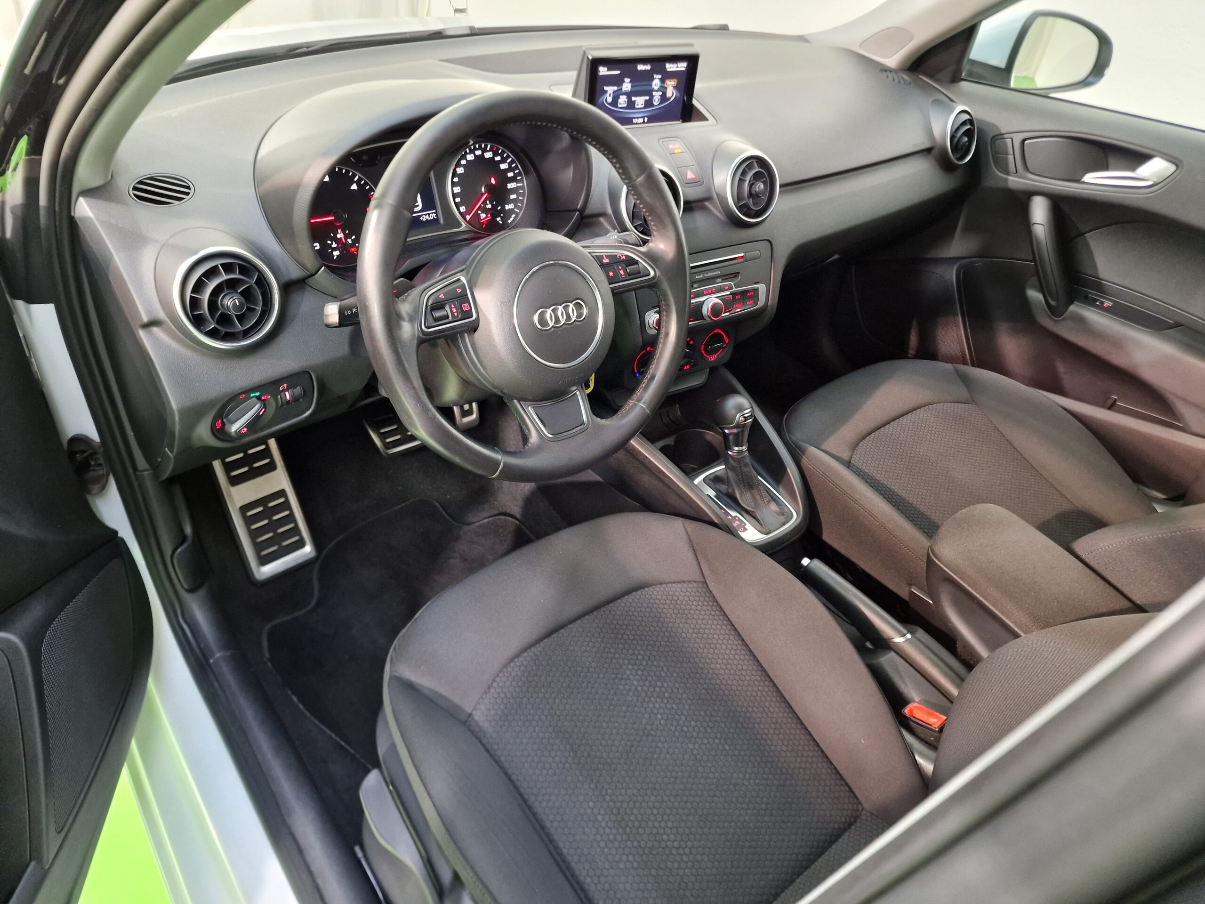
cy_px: 452
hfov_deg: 73.9
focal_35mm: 23
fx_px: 801
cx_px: 602
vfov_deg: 58.9
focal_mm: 6.4
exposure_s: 1/20
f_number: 1.8
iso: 500
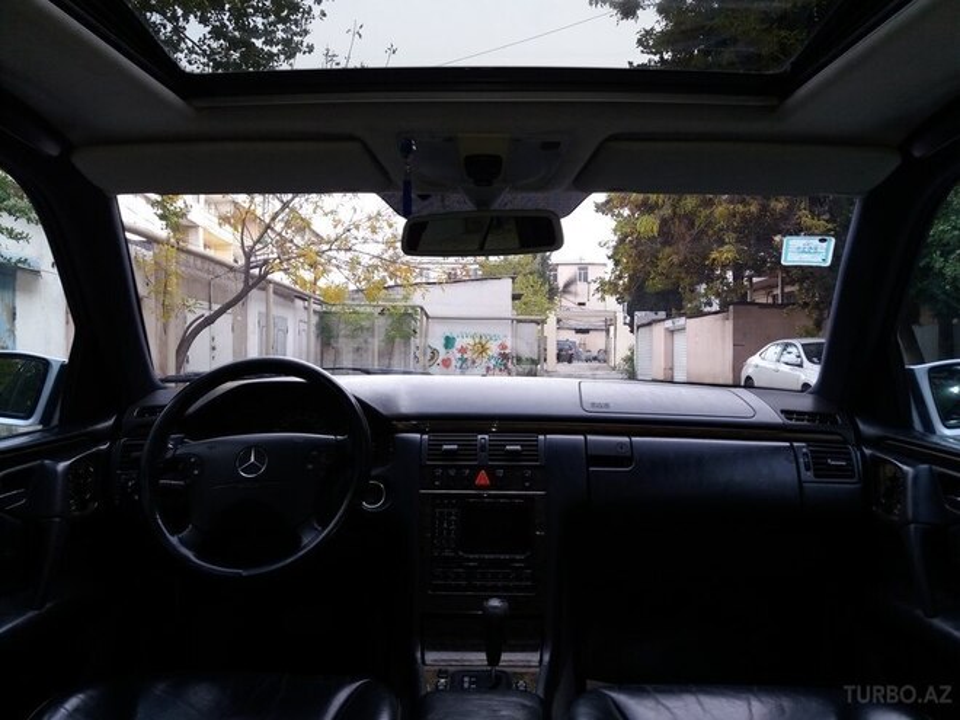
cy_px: 360
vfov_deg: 49.7
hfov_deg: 63.4
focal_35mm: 28
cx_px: 480
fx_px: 777
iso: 64
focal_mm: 3.7
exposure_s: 1/111
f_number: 1.9
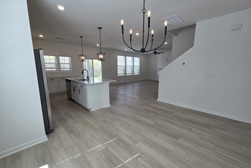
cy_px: 85
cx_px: 124
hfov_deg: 104.3
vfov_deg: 81.2
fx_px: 98
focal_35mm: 14
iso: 50
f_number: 2.2
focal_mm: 2.2
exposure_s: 1/164
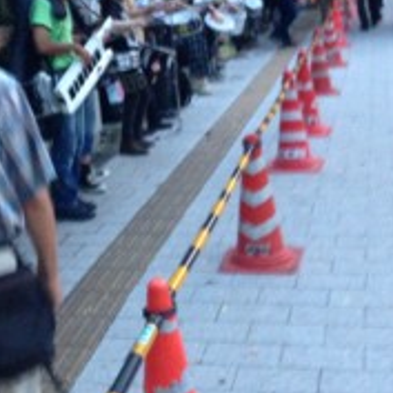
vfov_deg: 23.1
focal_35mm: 74
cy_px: 98
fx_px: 951
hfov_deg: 22.9
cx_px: 64
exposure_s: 1/20
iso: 400
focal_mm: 4.13
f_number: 2.4
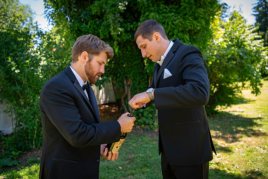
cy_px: 90
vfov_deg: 44.9
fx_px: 216
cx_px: 134
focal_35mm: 29
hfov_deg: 63.7
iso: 100
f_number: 2.8
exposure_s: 1/125
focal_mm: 29
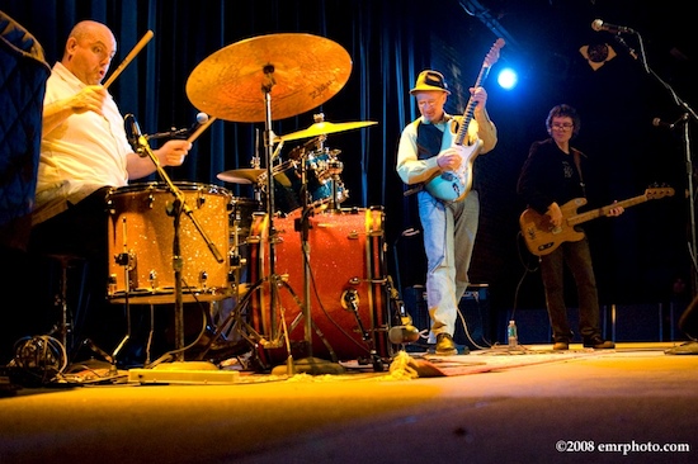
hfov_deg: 63.7
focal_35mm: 29
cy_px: 232
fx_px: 562
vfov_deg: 44.9
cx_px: 349
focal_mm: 29
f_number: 2.8
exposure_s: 1/160
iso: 5000
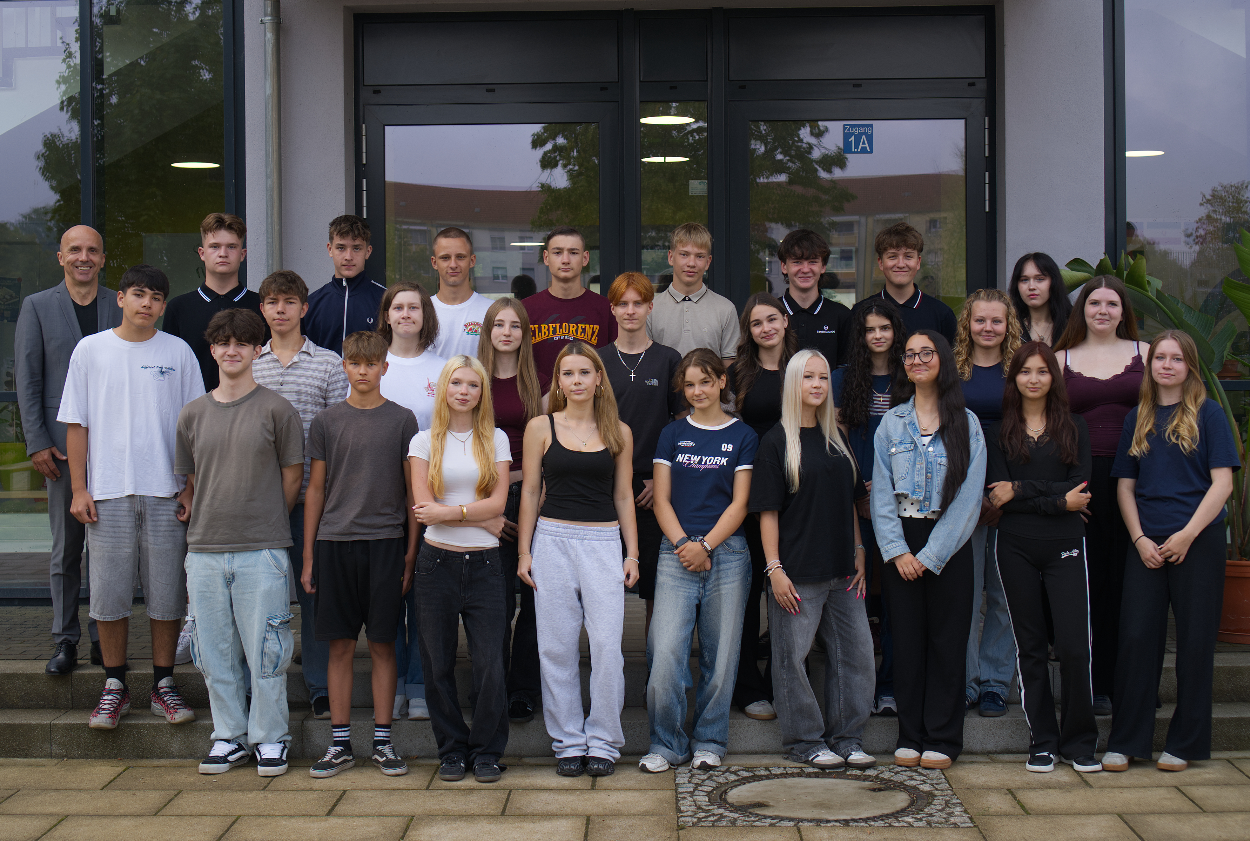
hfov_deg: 38.1
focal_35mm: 52
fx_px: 1811
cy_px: 420
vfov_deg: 26.1
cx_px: 625
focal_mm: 35
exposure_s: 1/160
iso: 100
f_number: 4
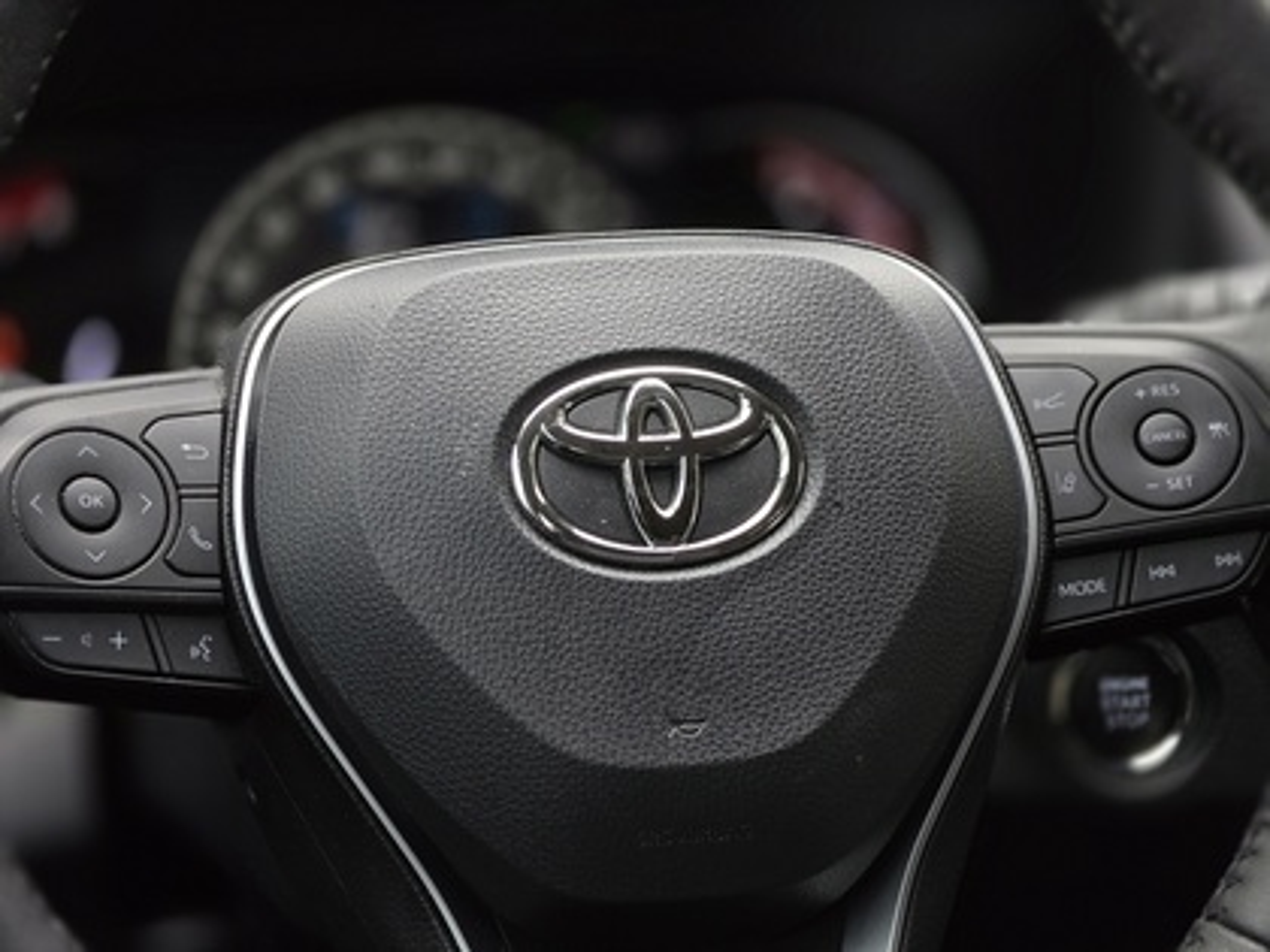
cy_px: 476
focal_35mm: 115
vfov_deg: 12.9
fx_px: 4219
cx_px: 635
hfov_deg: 17.1
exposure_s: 1/60
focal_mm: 18.6
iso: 250
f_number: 2.9
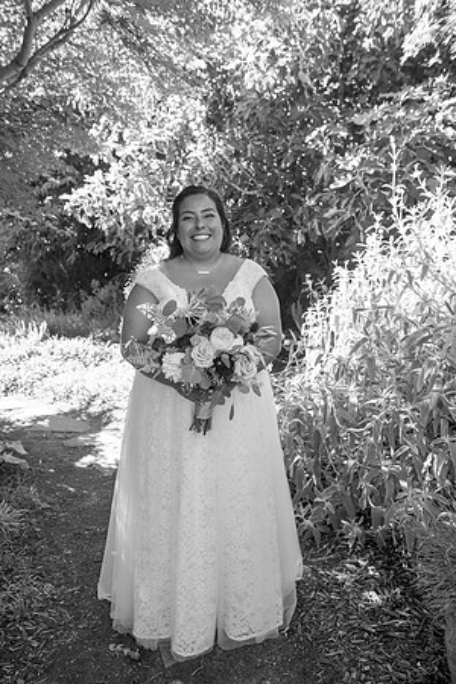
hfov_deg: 45.0
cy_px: 342
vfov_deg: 63.7
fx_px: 551
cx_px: 228
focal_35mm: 29
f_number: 4.5
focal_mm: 29
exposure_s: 1/250
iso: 640
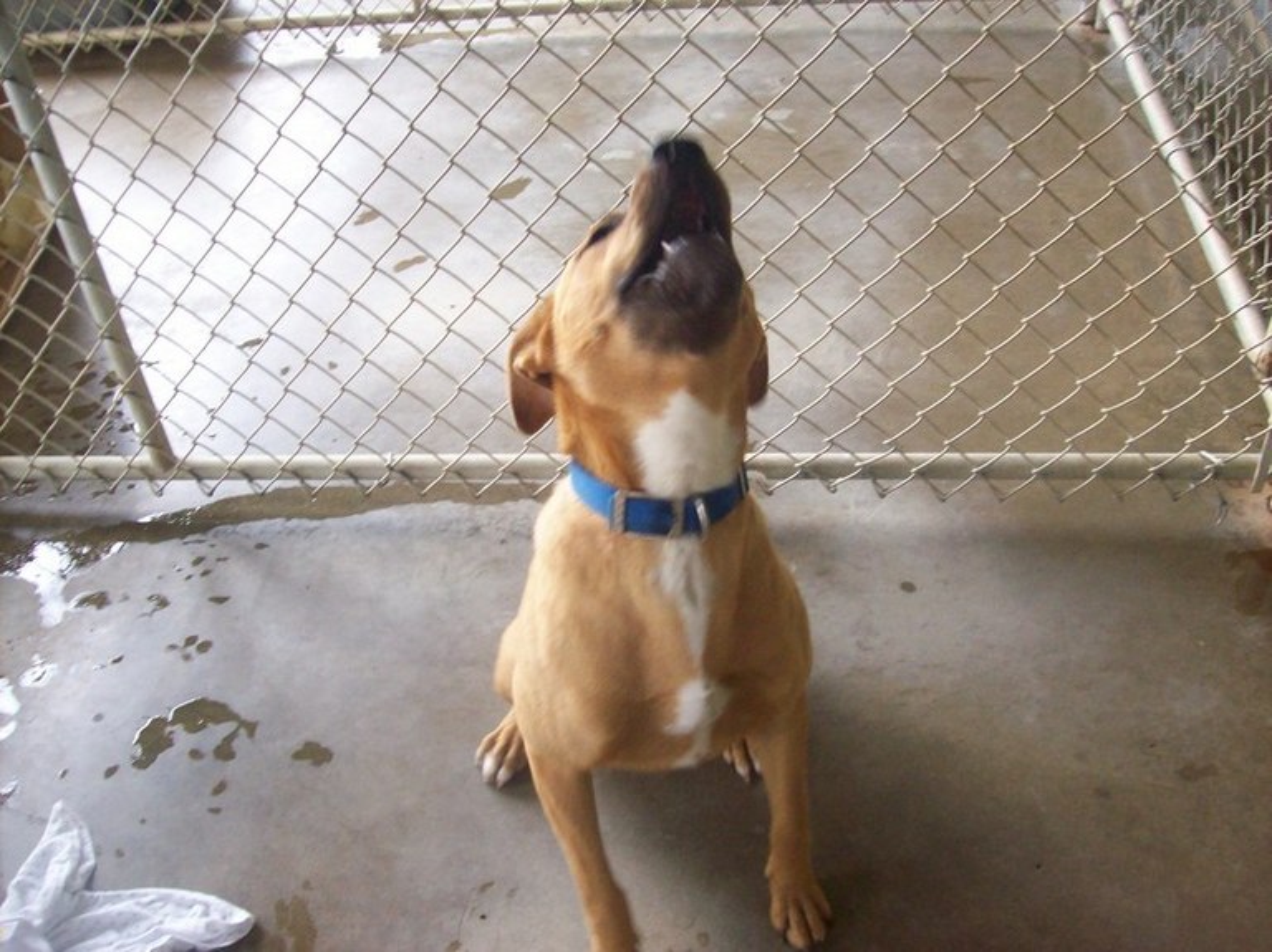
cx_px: 636
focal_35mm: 36
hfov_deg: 51.4
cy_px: 476
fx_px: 1322
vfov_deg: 39.6
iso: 200
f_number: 2.7
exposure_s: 1/78.1
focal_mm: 6
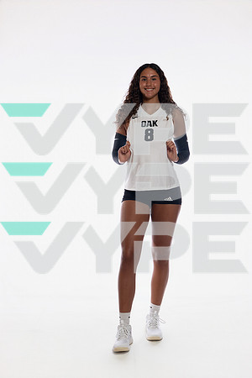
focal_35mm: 50
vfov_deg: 39.6
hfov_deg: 27.0
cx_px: 126
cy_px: 189
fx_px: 525
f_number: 5.6
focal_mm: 50
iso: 640
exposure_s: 1/250
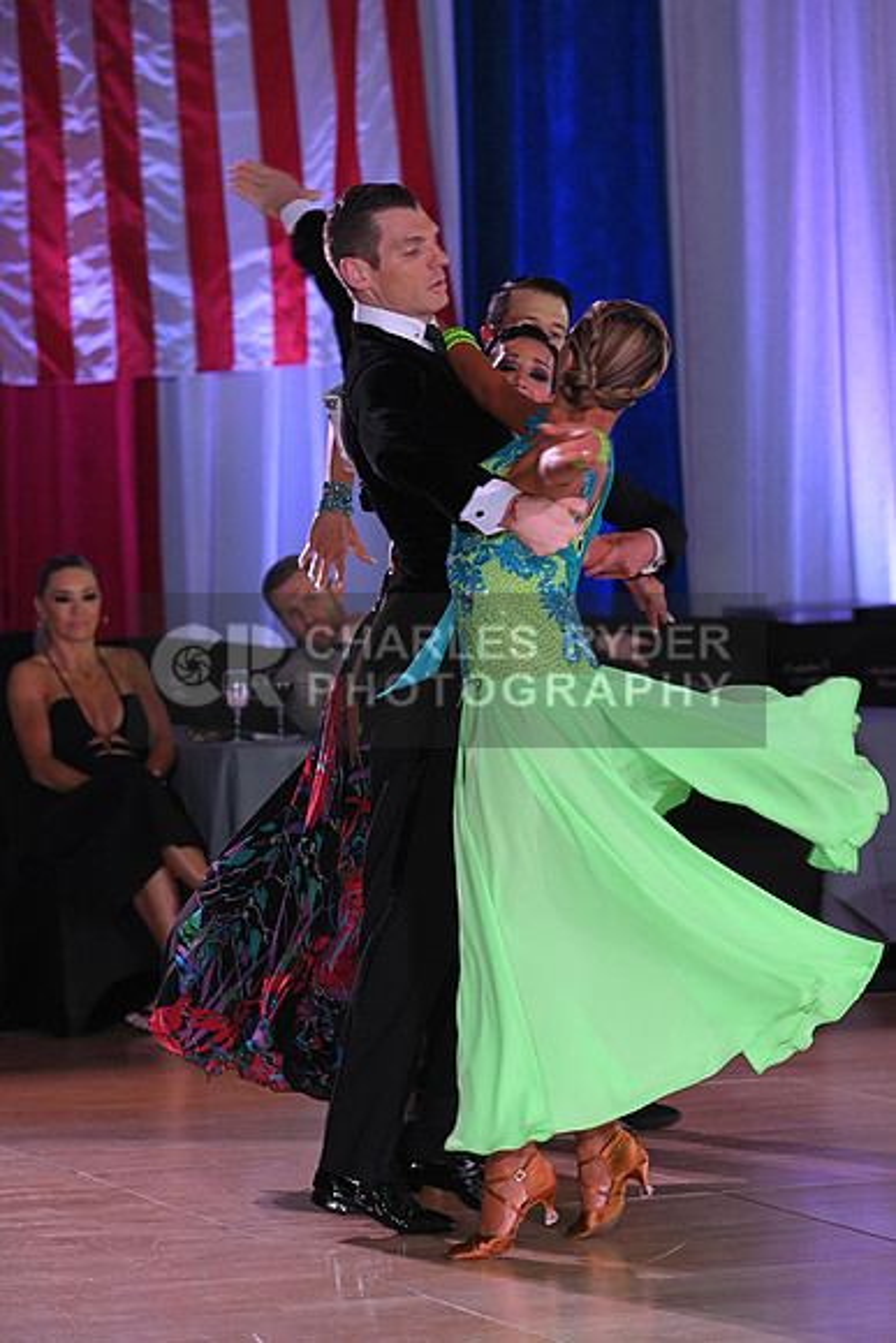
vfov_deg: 12.4
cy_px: 672
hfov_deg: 8.3
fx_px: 6156
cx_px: 448
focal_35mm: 165
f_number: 5.6
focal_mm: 165
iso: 1600
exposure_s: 1/200
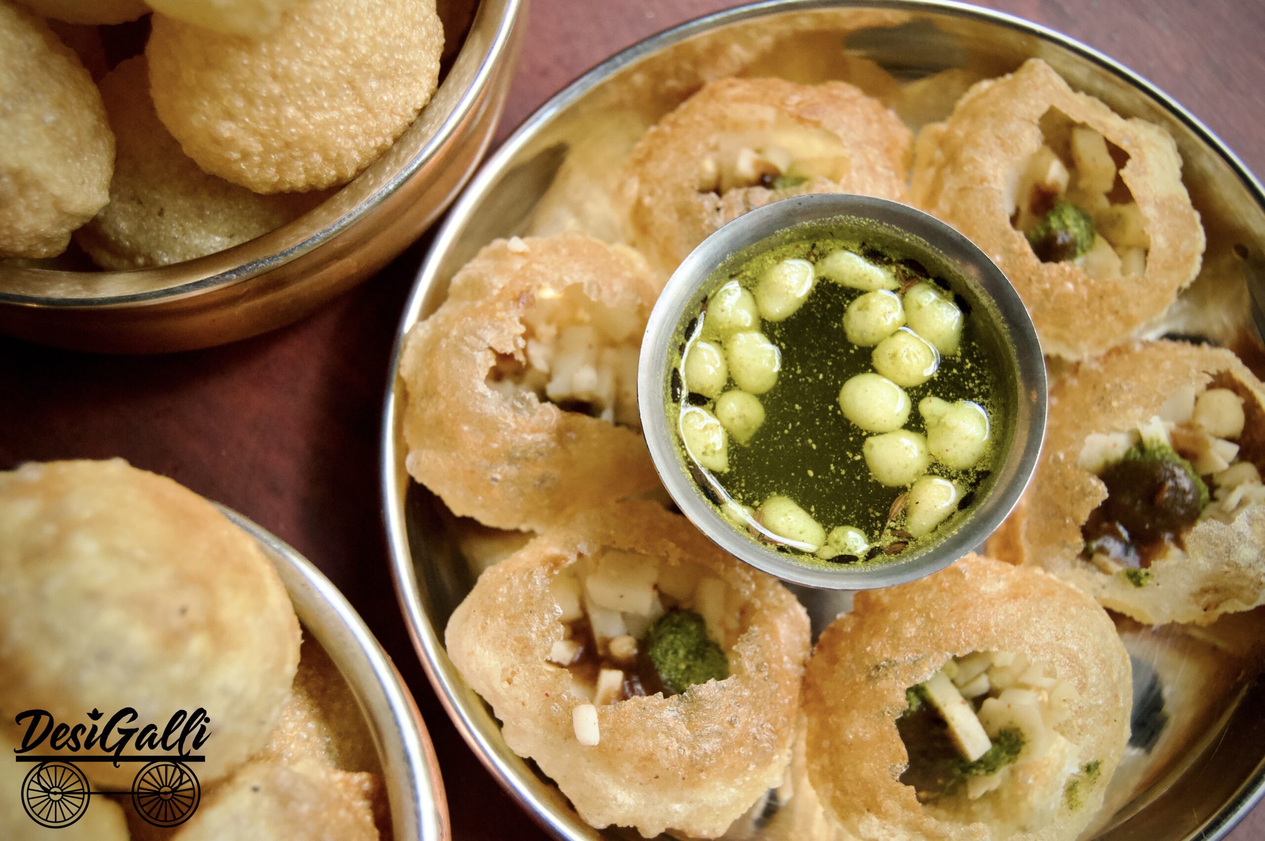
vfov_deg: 28.0
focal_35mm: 48
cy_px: 420
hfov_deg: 41.1
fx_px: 1685
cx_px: 632
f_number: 4.5
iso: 1600
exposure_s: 1/400
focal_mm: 32
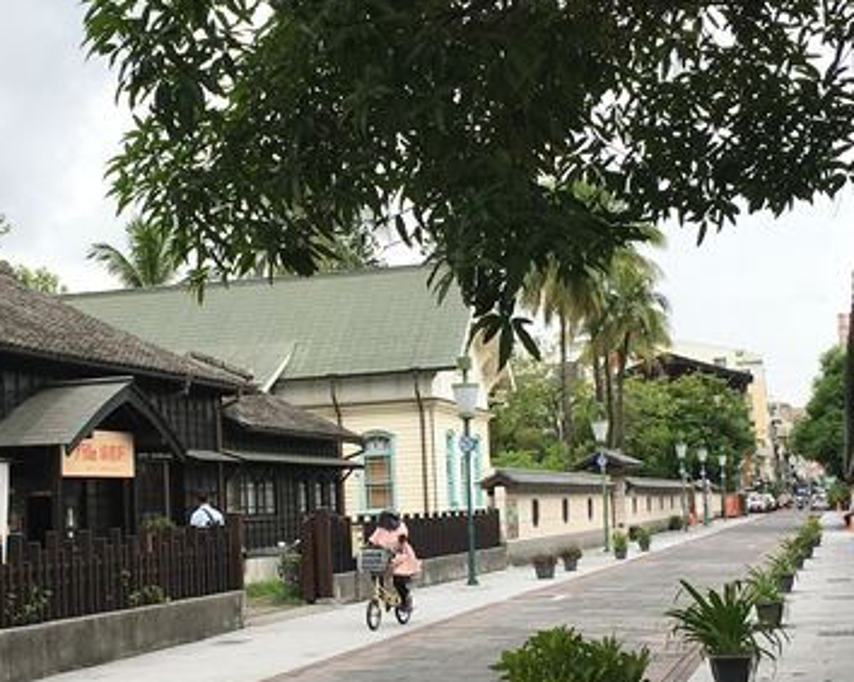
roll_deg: +2.6
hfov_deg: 29.6
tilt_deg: +3.7
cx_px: 372
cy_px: 439
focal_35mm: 64
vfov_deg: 23.8
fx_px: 1617
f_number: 2.2
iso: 25
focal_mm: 4.15
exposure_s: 1/739
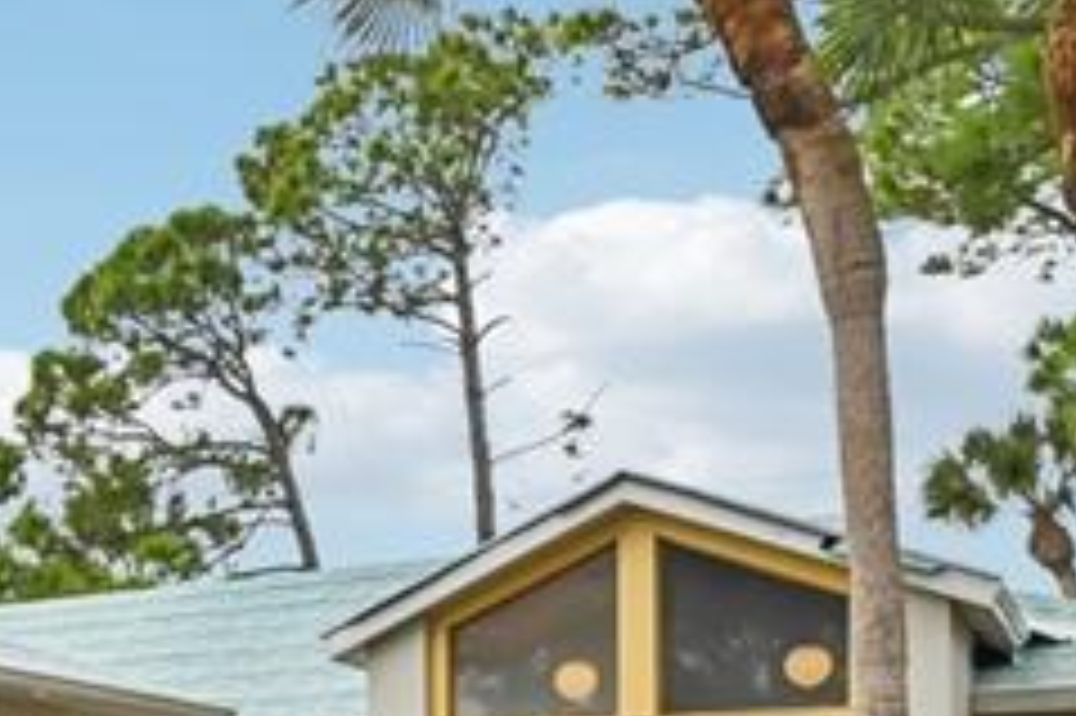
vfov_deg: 21.2
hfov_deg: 29.2
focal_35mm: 60
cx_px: -189
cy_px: 838
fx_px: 1792
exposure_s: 1/640
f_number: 8
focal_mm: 14
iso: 400
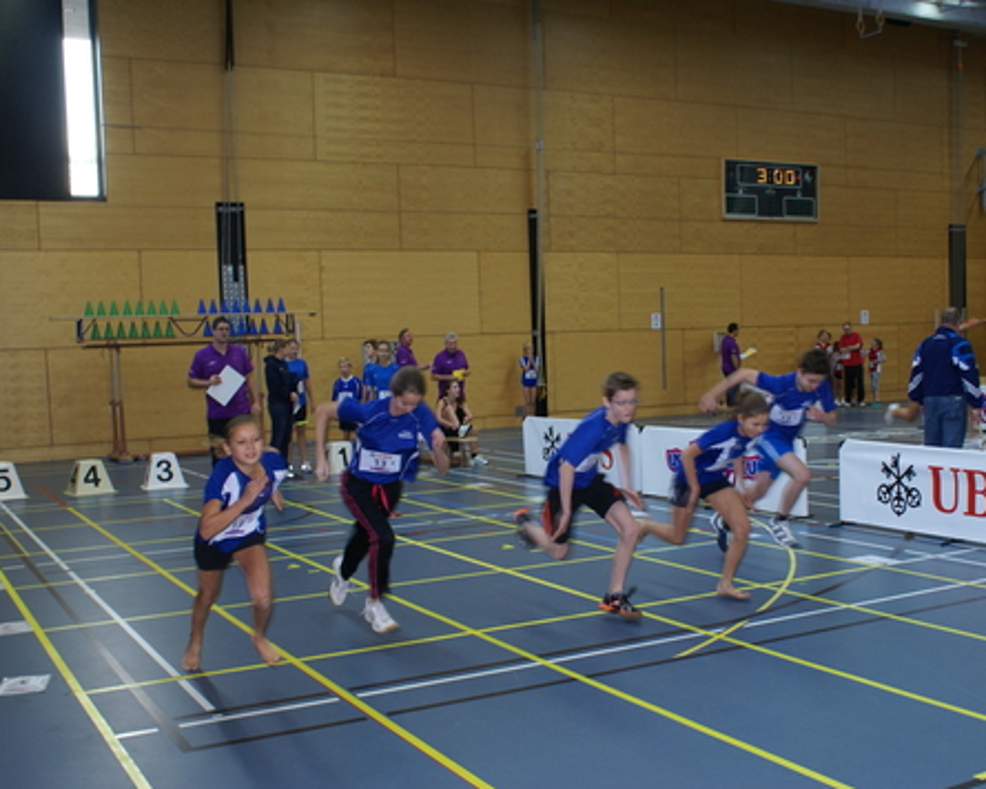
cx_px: 550
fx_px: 1196
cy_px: 391
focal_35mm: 41
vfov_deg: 36.5
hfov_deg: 44.7
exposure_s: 1/60
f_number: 4.5
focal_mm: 24
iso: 400
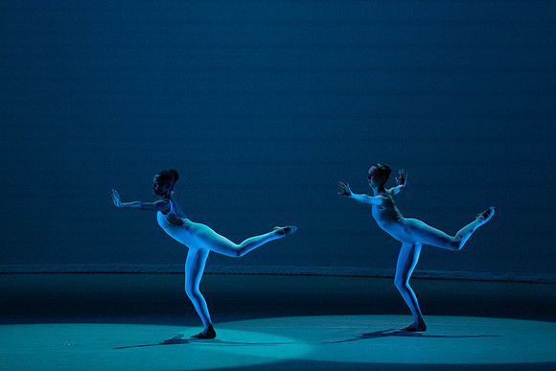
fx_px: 3723
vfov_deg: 5.7
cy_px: 186
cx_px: 278
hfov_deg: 8.5
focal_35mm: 241
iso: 16000
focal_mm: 241
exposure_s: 1/400
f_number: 5.6
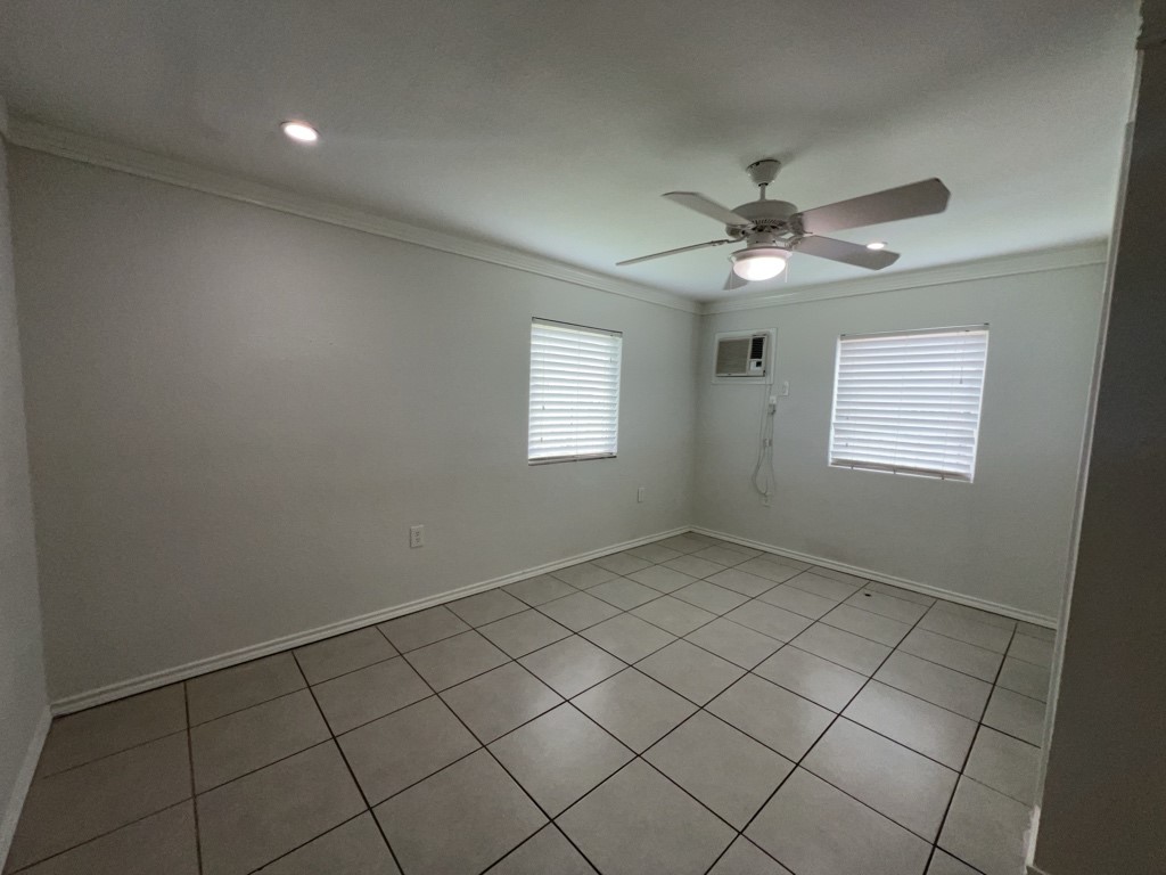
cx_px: 583
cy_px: 438
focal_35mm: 13
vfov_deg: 89.9
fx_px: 438
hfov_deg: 106.2
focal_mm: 1.57
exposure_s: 1/120
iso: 64
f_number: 1.8
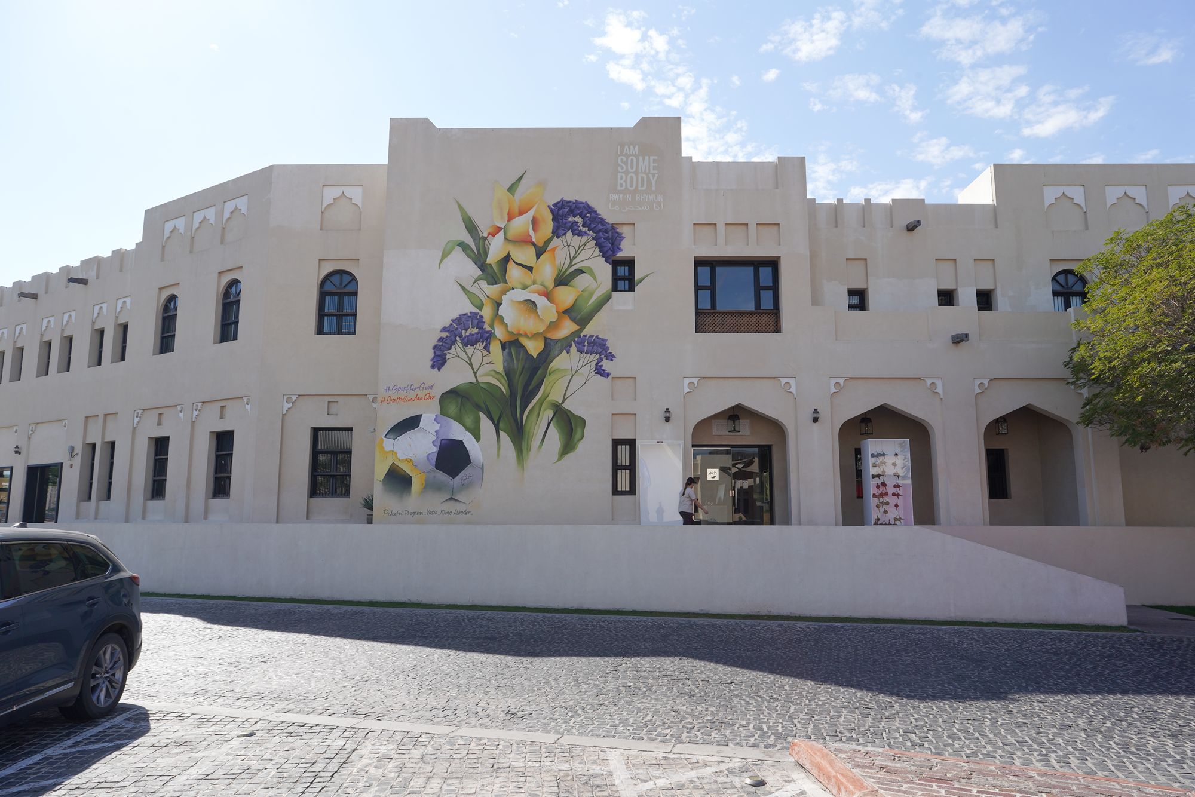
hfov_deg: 73.7
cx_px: 598
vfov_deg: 53.1
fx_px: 797
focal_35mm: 24
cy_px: 398
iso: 100
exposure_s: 1/100
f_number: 14
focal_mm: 24
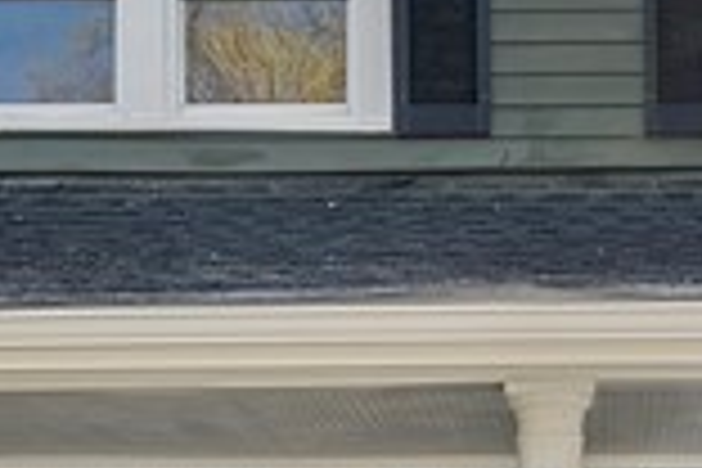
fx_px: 2437
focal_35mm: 125
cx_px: 556
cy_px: 796
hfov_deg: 16.3
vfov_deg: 10.4
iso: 800
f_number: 8
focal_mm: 18
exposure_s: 1/160
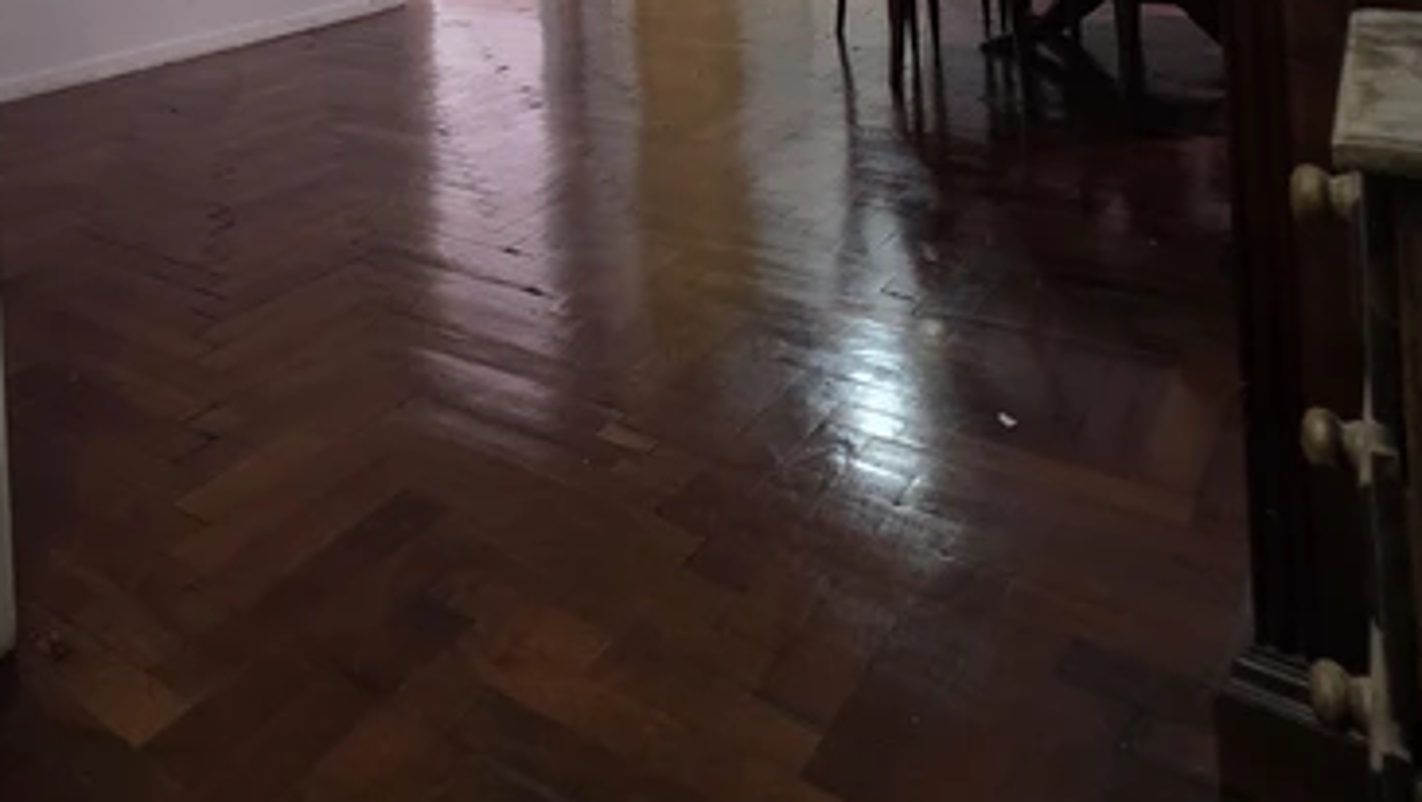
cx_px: 316
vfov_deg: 30.9
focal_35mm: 31
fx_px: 1170
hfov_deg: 58.5
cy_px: -199
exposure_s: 1/50
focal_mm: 2.2
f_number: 1.9
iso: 500
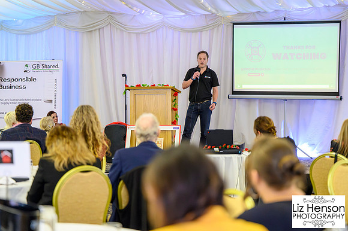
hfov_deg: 23.3
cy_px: 116
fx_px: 843
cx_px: 174
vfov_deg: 15.6
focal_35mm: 87
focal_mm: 86
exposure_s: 1/200
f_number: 2.8
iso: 12800
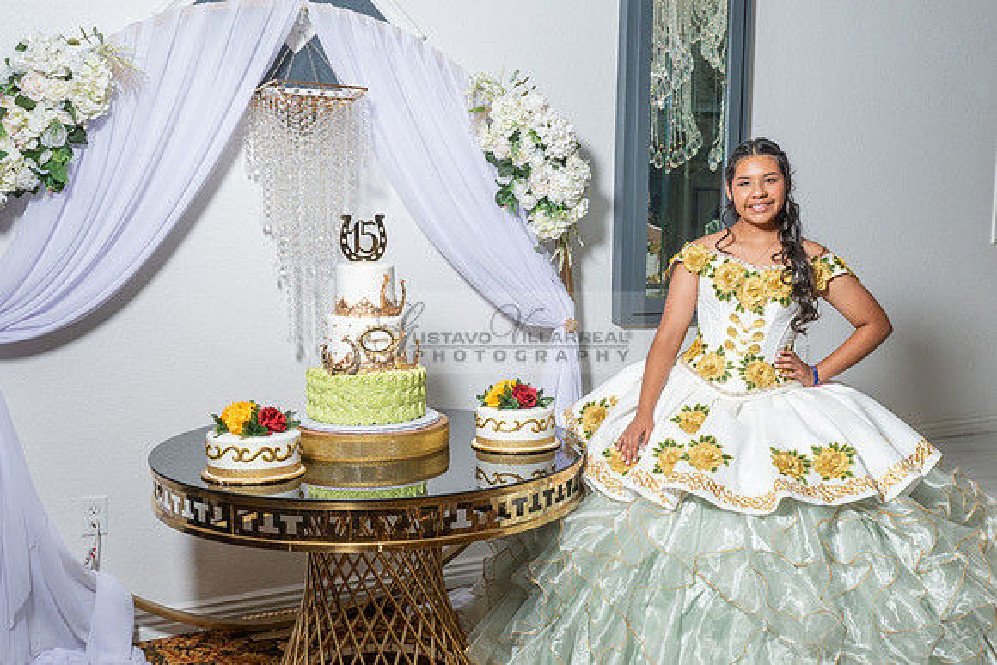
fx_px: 1093
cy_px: 379
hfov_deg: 49.0
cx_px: 528
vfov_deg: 33.8
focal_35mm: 39
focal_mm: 24
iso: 200
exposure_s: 1/160
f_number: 9
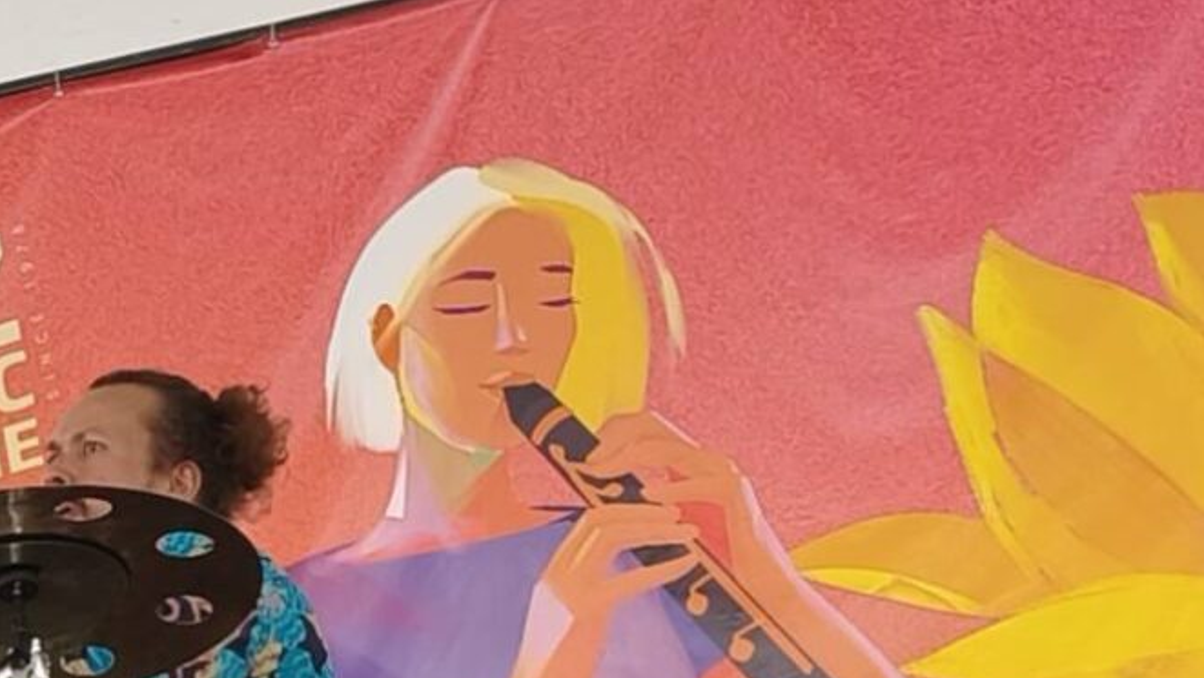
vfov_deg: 11.2
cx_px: -1113
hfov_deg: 17.0
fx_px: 3097
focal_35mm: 97
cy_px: 1399
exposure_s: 1/100
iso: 80
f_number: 1.7
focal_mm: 6.06
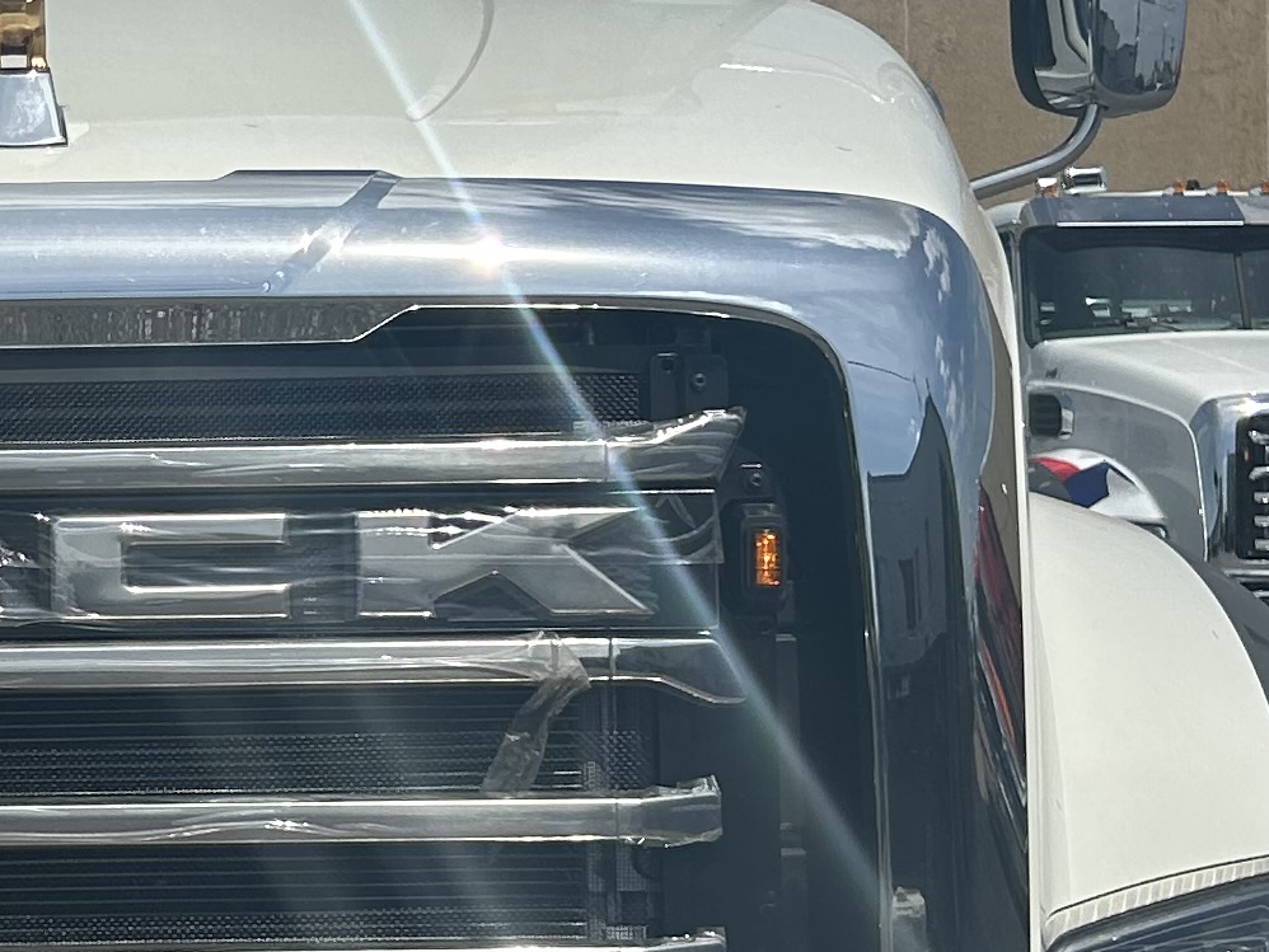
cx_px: -103
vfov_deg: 14.1
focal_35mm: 105
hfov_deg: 18.1
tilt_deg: -2.0
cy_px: 466
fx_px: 3850
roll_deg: +0.5
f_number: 1.5
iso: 50
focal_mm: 5.7
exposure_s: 1/8696
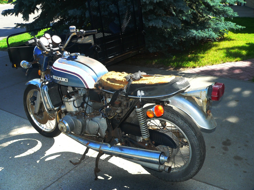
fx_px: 264
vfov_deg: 39.7
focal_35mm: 36
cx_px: 127
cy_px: 95
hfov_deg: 51.4
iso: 100
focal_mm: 6
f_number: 3.7
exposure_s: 1/250
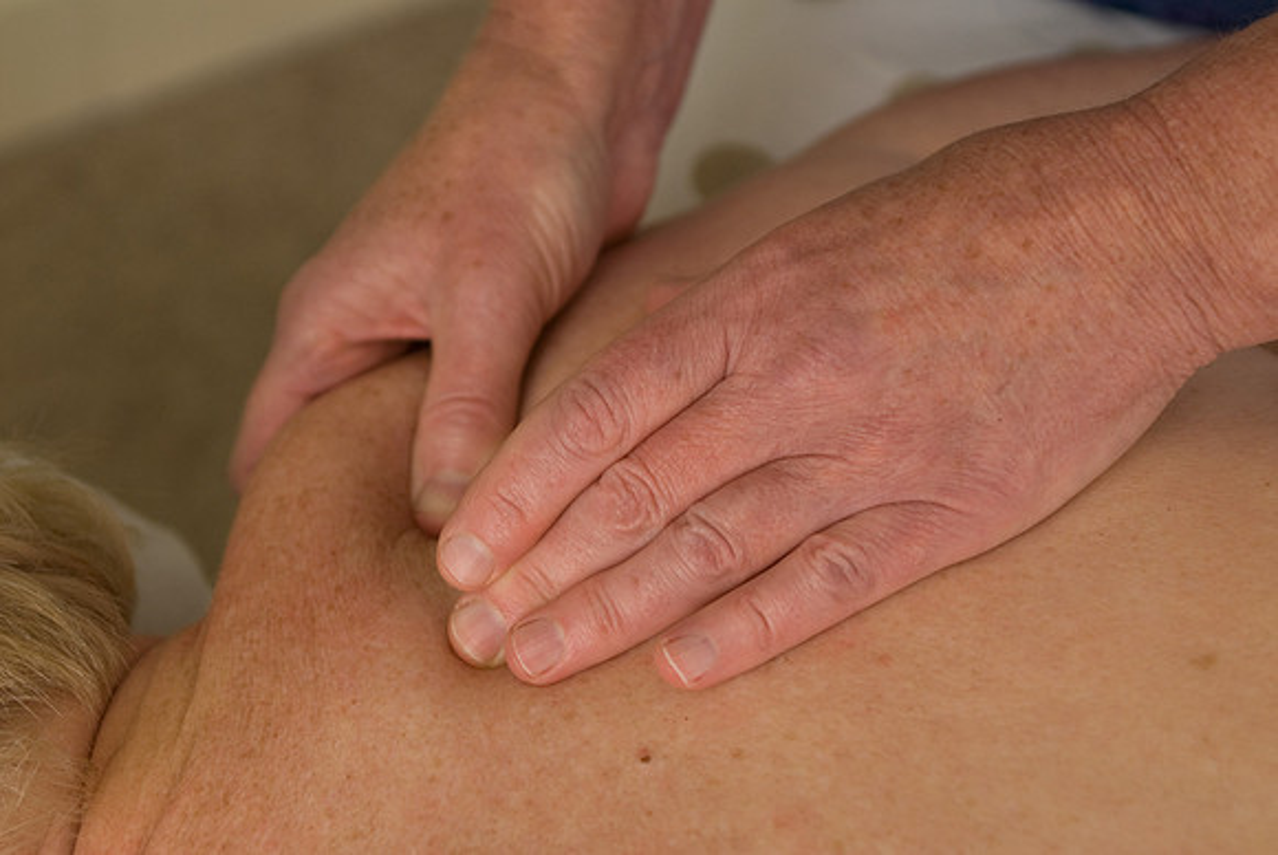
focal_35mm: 72
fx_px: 2559
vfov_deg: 19.0
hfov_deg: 28.0
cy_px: 428
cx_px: 639
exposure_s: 1/60
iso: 200
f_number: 4
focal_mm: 48
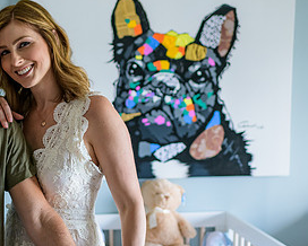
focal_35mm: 70
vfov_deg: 21.8
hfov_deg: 26.5
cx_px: 54
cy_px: 159
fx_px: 639
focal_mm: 35
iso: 400
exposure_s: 1/200
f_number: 2
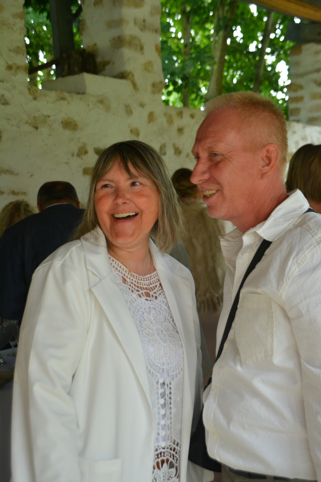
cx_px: 160
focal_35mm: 60
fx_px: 803
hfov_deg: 22.6
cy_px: 241
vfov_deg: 33.4
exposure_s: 1/40
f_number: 4.8
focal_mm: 40
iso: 800
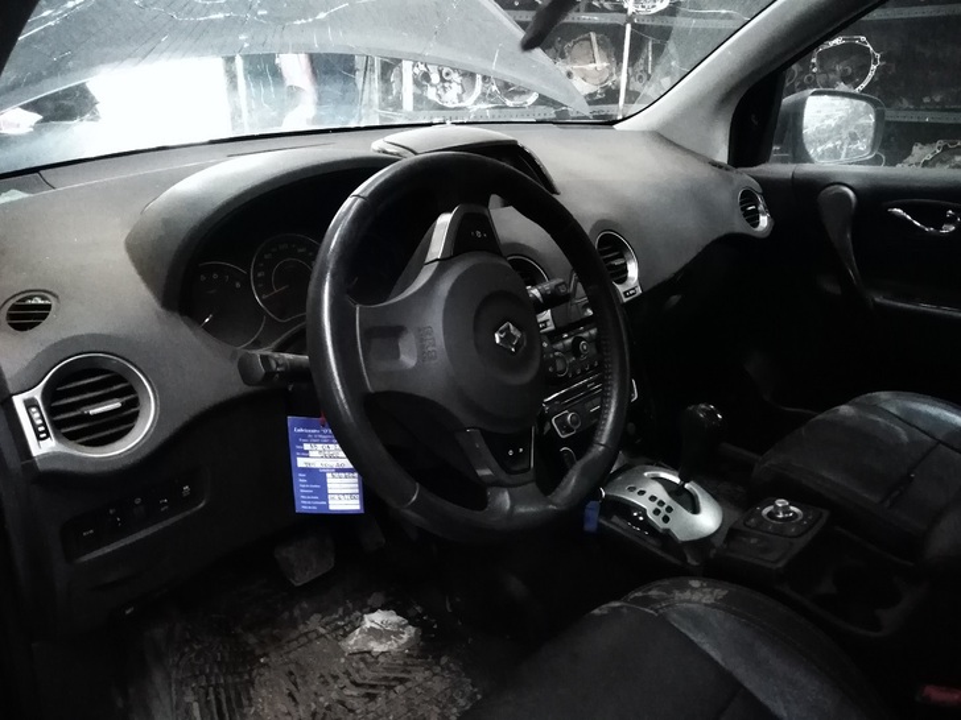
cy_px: 360
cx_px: 480
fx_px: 722
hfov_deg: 67.3
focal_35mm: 26
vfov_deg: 53.1
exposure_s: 1/12
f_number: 2.2
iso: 2783
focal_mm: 3.46
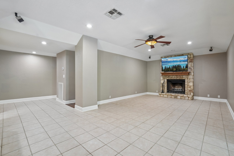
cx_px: 117
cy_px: 78
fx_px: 104
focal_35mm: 16
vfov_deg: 73.7
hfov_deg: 96.7
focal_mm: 16
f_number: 8
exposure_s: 1/6
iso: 400
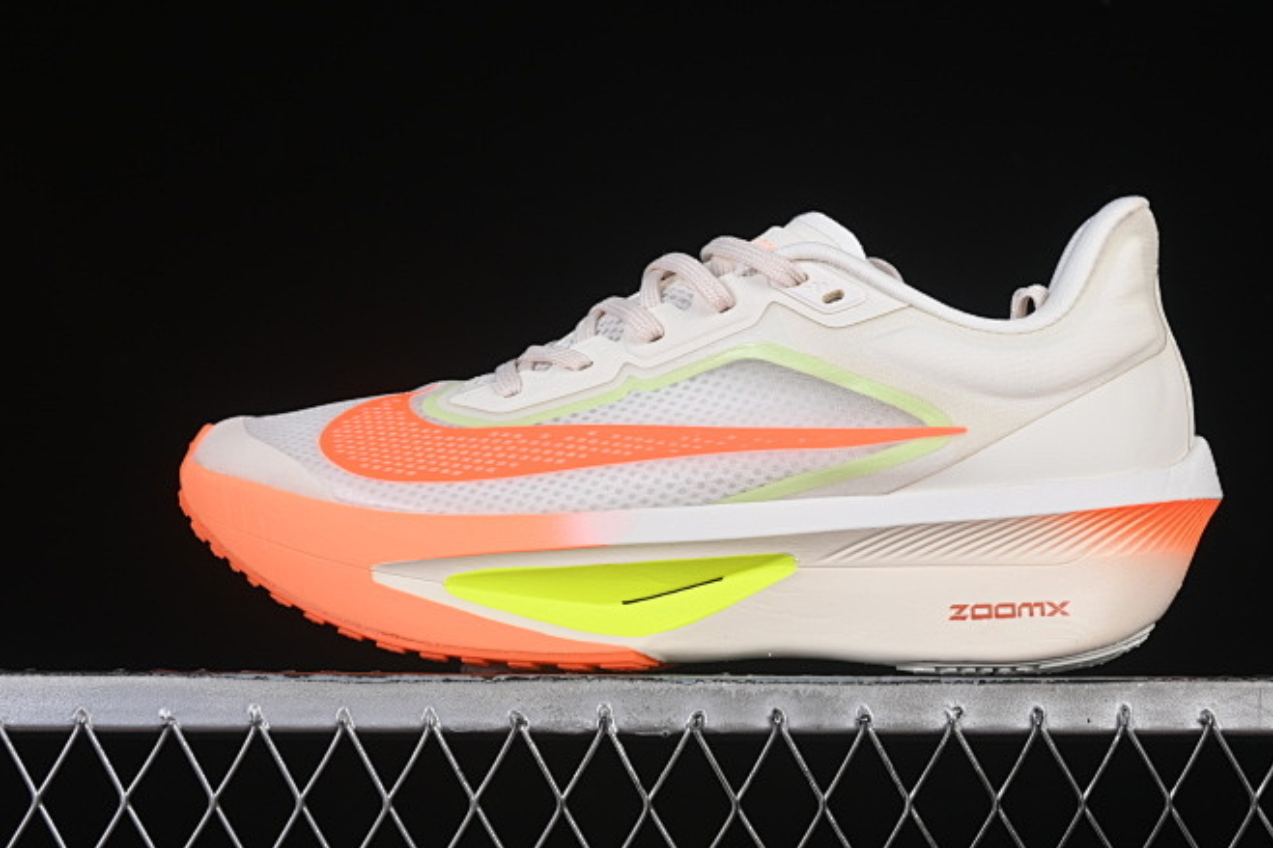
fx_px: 3217
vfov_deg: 15.0
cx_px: 705
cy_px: 358
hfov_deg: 22.4
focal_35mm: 91
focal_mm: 50
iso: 160
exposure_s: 1/80
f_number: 9
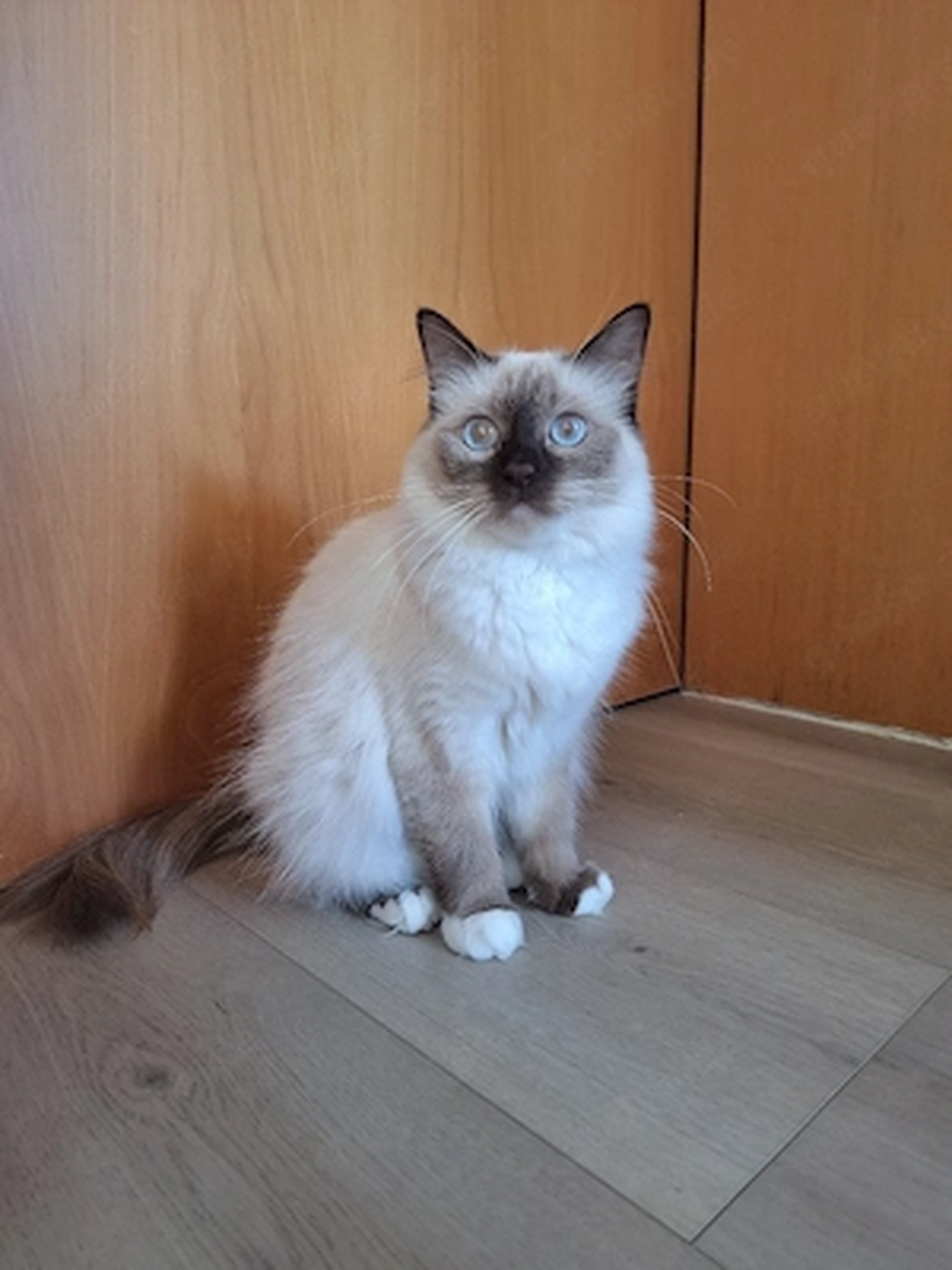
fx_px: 843
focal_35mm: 23
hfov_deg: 58.9
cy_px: 635
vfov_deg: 73.9
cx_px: 476
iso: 200
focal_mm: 5.54
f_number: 1.8
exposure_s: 1/50
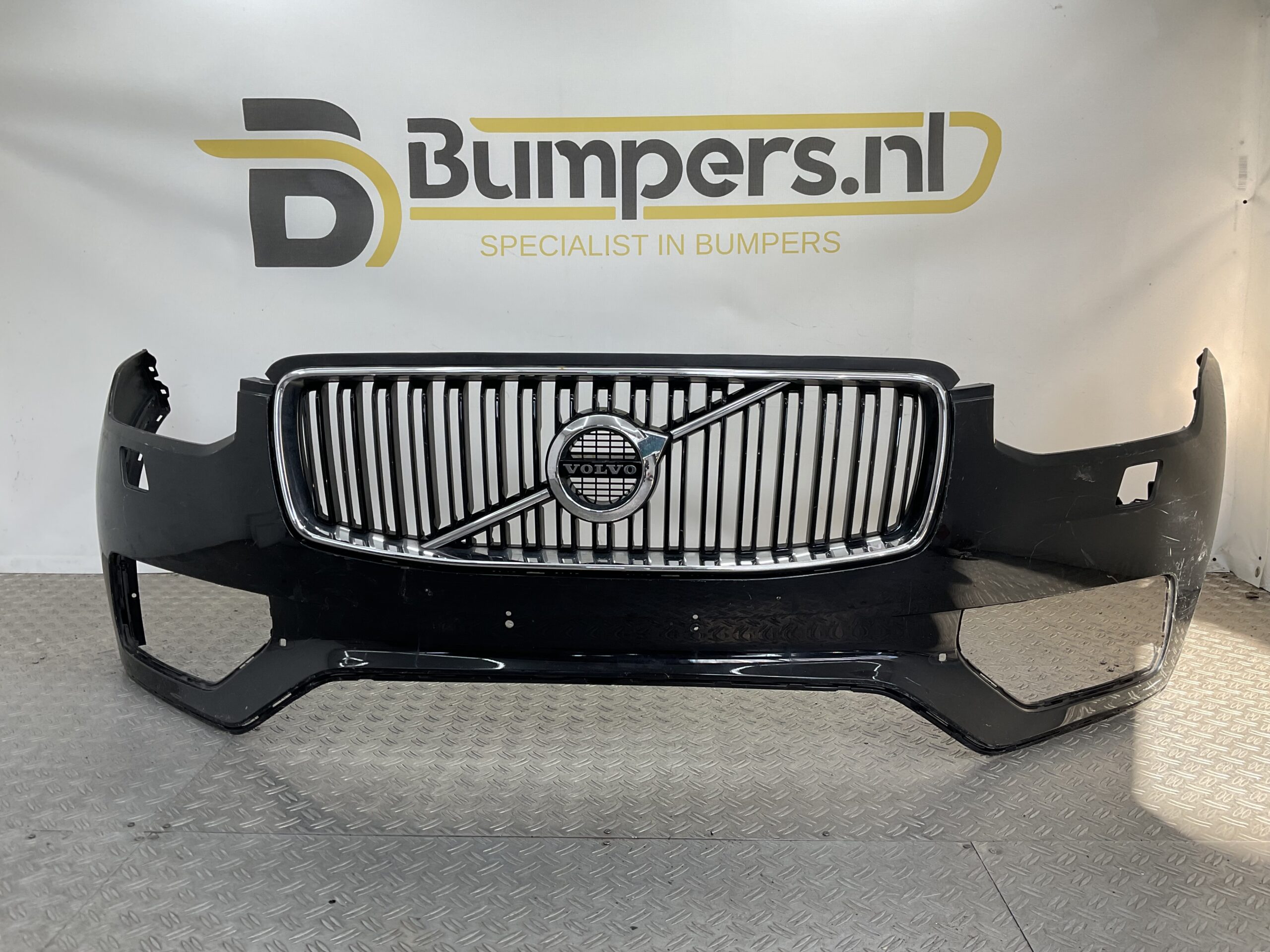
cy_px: 476
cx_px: 635
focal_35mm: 29
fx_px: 1064
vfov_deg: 48.2
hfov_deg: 61.7
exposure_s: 1/140
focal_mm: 3
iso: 16
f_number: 1.8
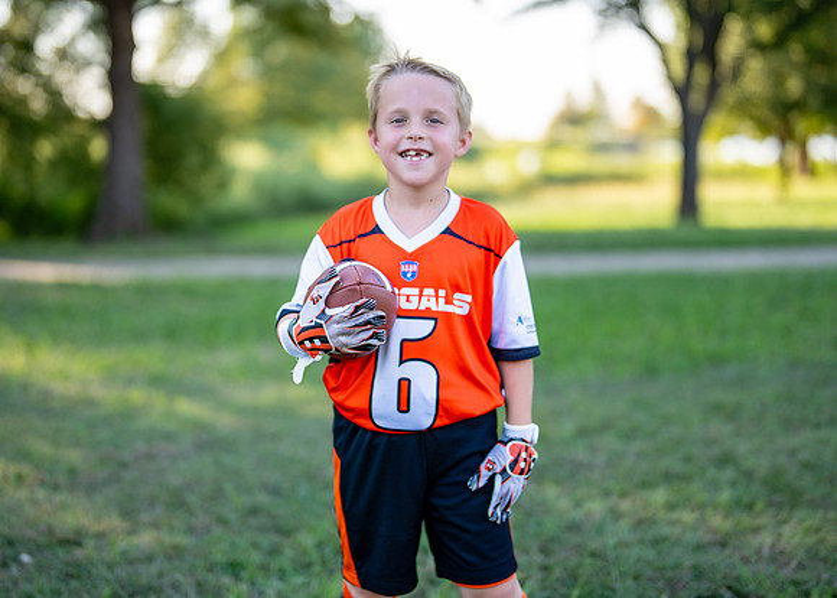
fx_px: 1471
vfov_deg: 22.9
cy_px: 255
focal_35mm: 62
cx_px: 393
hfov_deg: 31.8
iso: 160
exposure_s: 1/1600
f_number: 1.2
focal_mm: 50
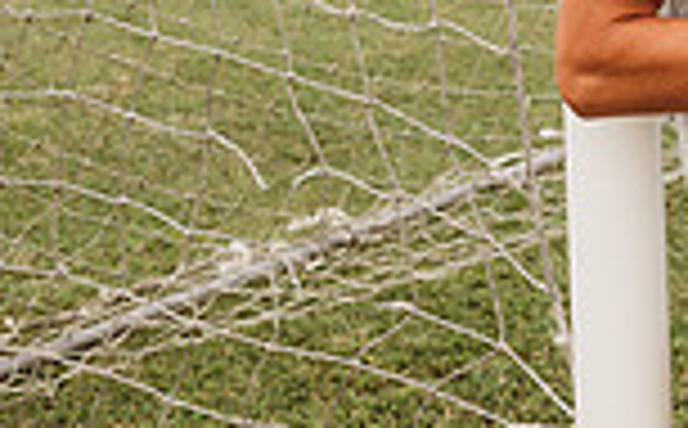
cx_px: 814
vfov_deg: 12.7
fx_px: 1741
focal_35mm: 93
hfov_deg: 20.9
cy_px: -345
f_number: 2.8
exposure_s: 1/640
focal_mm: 24
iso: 320
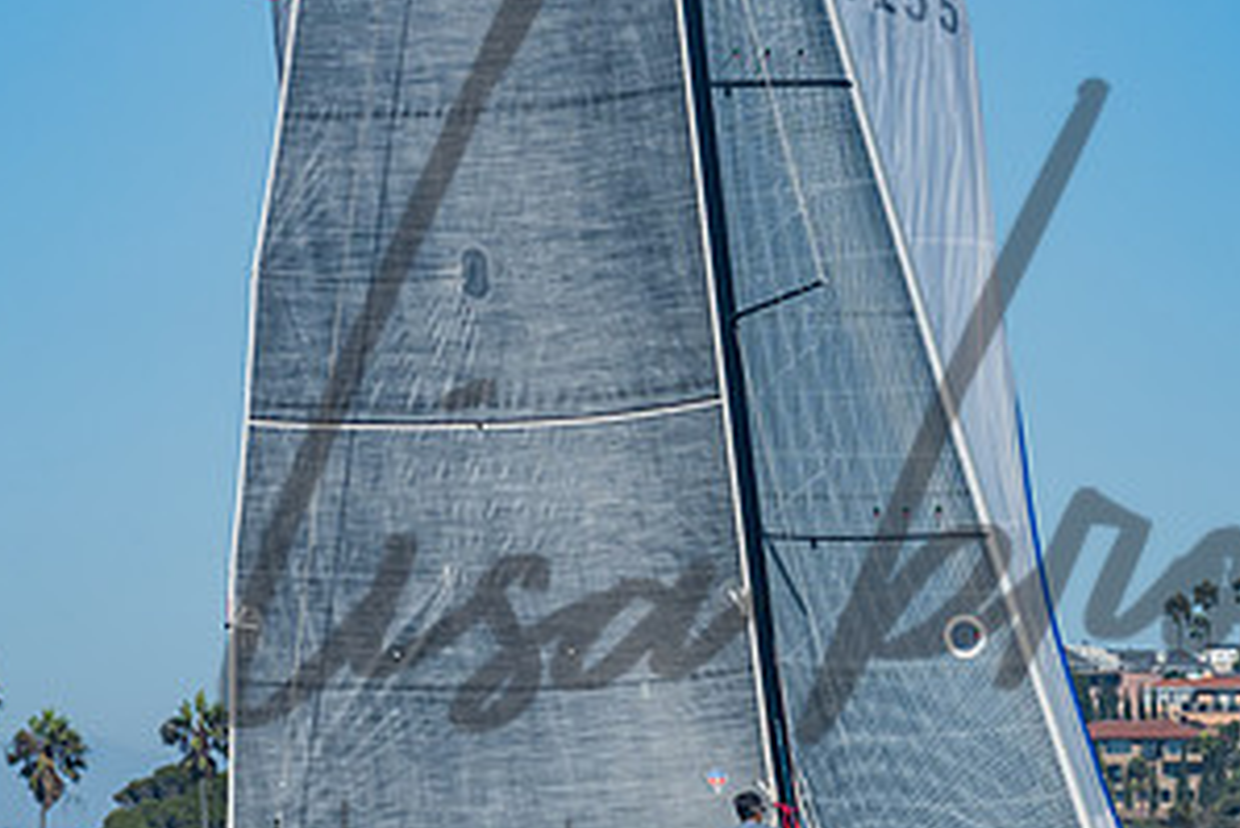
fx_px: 11751
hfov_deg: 6.0
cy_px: 745
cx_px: 683
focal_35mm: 341
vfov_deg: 4.0
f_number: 6.3
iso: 160
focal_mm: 125
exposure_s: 1/1000
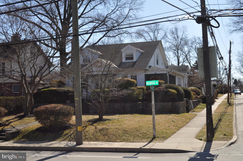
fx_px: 303
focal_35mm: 45
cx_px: 122
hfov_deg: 43.7
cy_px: 80
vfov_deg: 29.8
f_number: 11
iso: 200
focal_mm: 30
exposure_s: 1/200
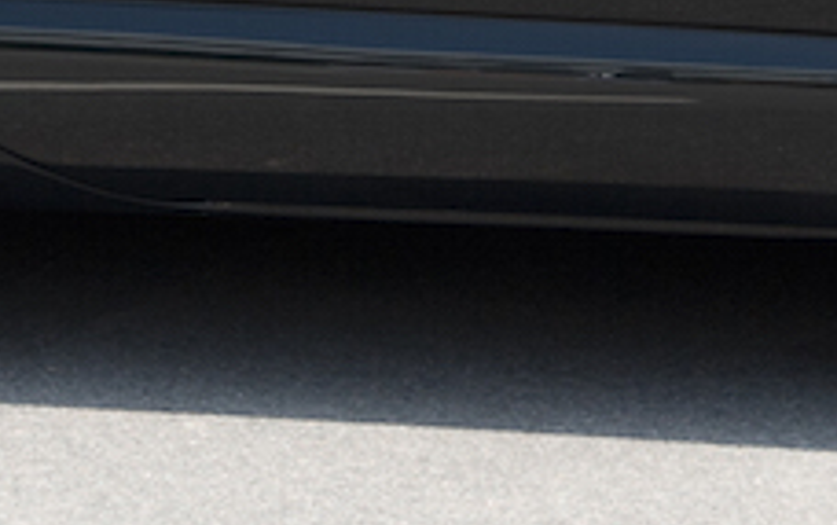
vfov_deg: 4.7
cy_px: -760
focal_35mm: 274
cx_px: 631
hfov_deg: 7.6
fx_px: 6256
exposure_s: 1/200
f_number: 9
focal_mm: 48
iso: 250
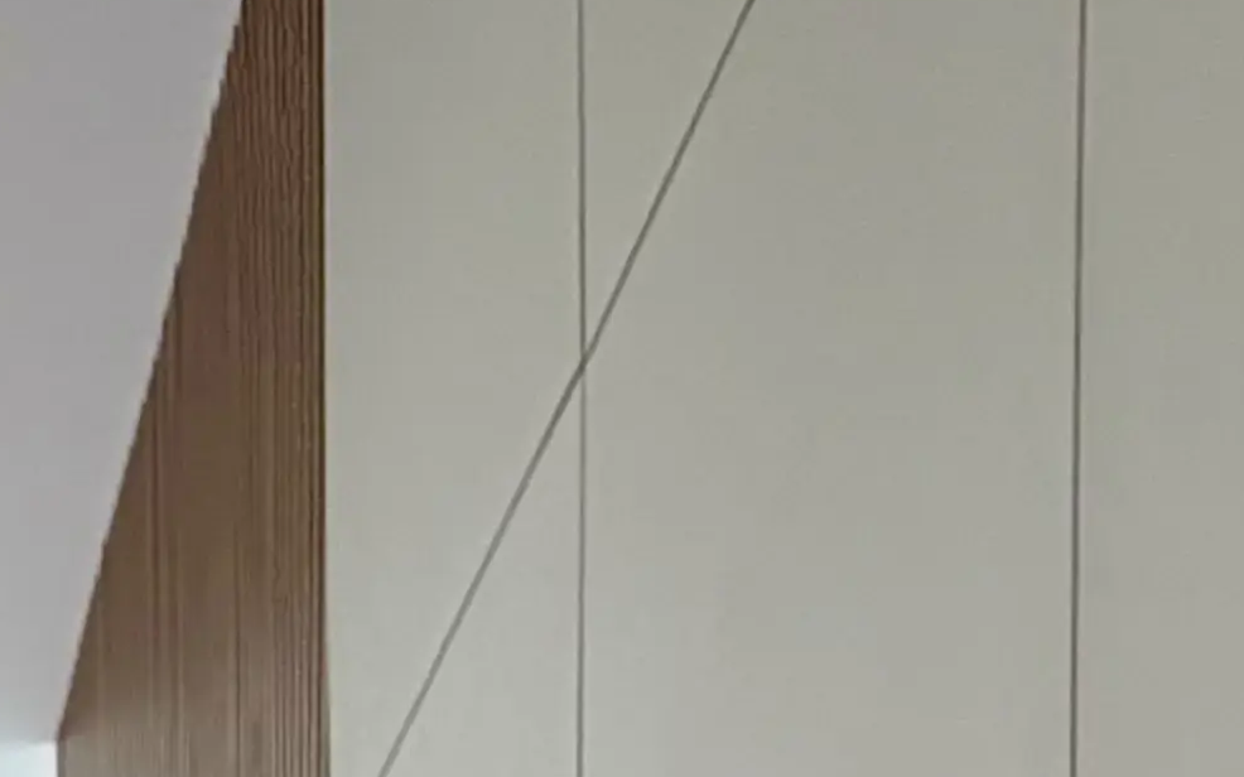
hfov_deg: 16.7
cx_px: -1374
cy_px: 2461
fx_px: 2915
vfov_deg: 10.2
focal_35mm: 86
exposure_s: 1/120
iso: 125
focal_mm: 2.22
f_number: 2.2
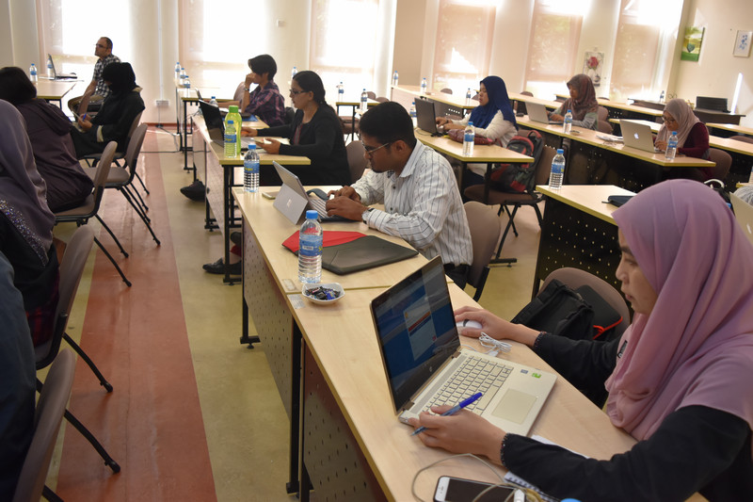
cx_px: 376
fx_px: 627
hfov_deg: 61.9
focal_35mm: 30
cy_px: 251
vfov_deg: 43.6
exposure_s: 1/200
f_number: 4.5
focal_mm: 20
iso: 800
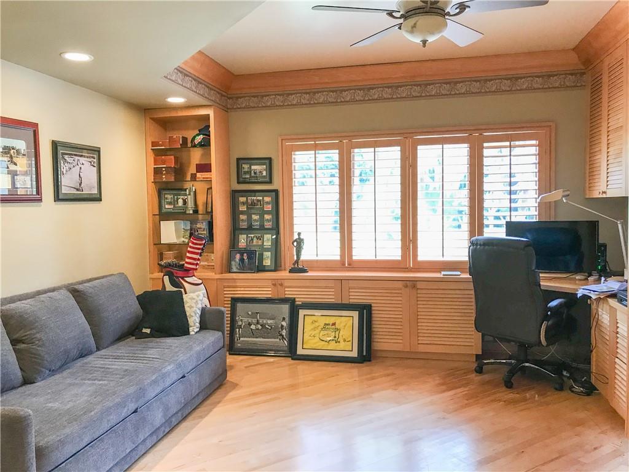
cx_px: 314
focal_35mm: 28
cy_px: 236
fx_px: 509
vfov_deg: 49.7
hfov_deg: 63.4
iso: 32
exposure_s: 1/31
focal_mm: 3.99
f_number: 1.8
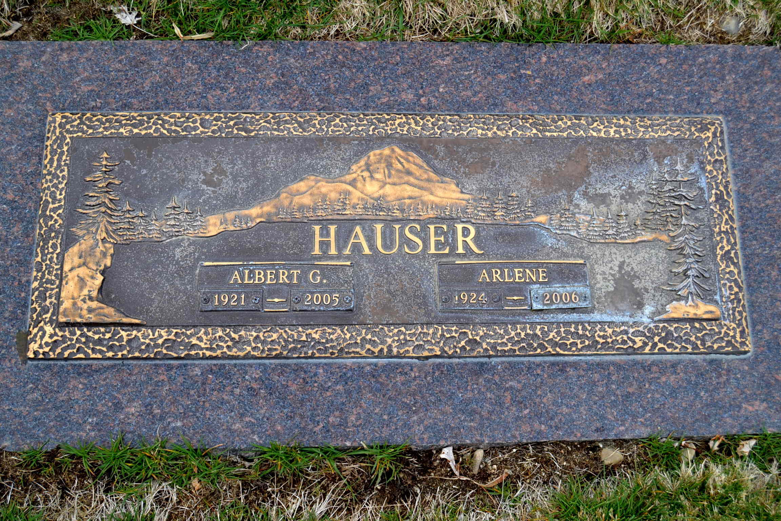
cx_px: 390
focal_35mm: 39
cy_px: 260
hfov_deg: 49.6
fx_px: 846
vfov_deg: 34.2
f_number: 5.6
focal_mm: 26
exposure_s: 1/160
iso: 100
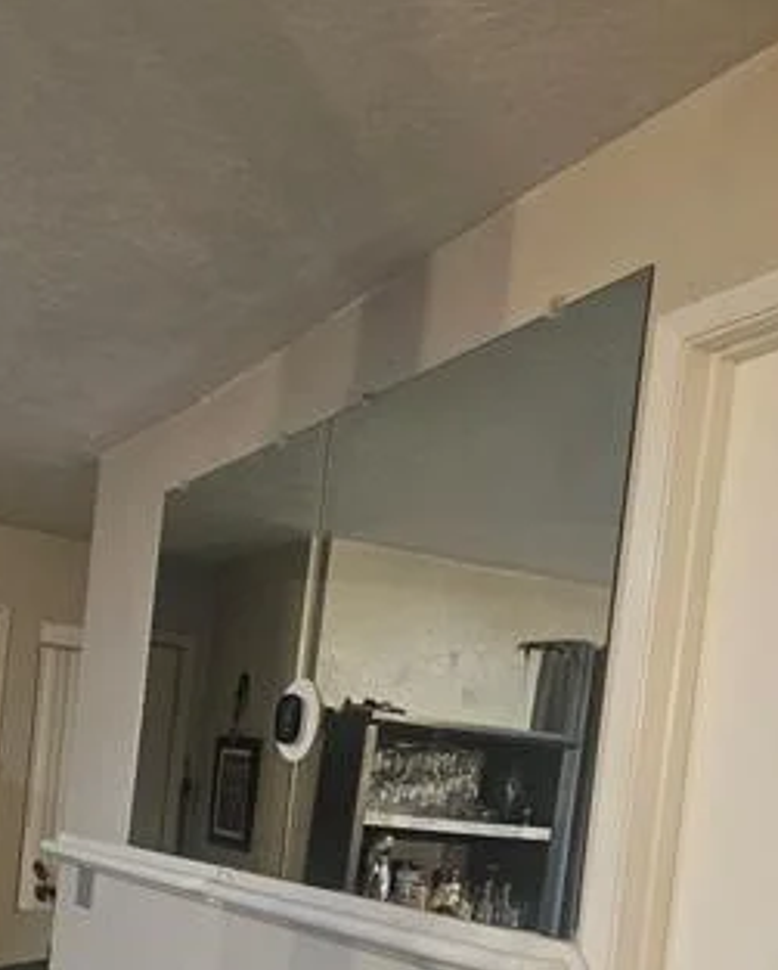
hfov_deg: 33.8
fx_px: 1236
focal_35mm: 43
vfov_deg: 40.6
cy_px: 815
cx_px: 143
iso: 640
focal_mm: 5.4
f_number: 1.8
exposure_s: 1/24
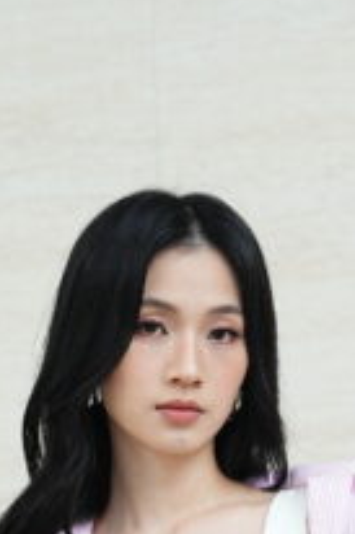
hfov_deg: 6.4
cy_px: 671
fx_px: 3171
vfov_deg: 9.5
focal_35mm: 214
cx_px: 202
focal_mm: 70
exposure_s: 1/160
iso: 640
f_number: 4
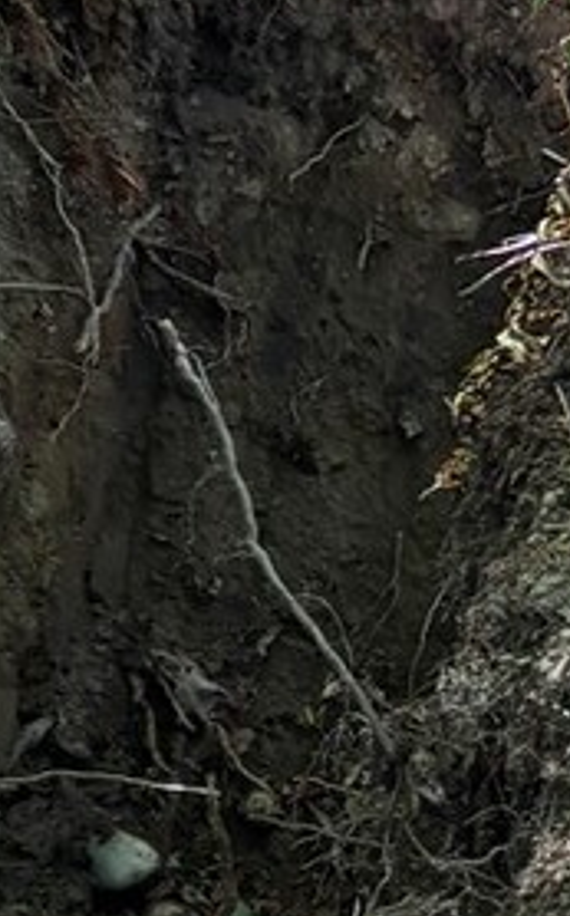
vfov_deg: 14.3
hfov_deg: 9.1
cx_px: 178
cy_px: 1018
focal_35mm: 143
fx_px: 3565
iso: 125
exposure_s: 1/89
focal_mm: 5.96
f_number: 1.6
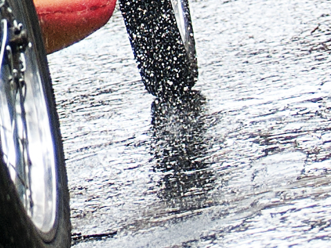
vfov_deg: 1.4
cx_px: -222
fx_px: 10114
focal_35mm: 1058
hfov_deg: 1.9
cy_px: -247
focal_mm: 82
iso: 200
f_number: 3.2
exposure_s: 1/640
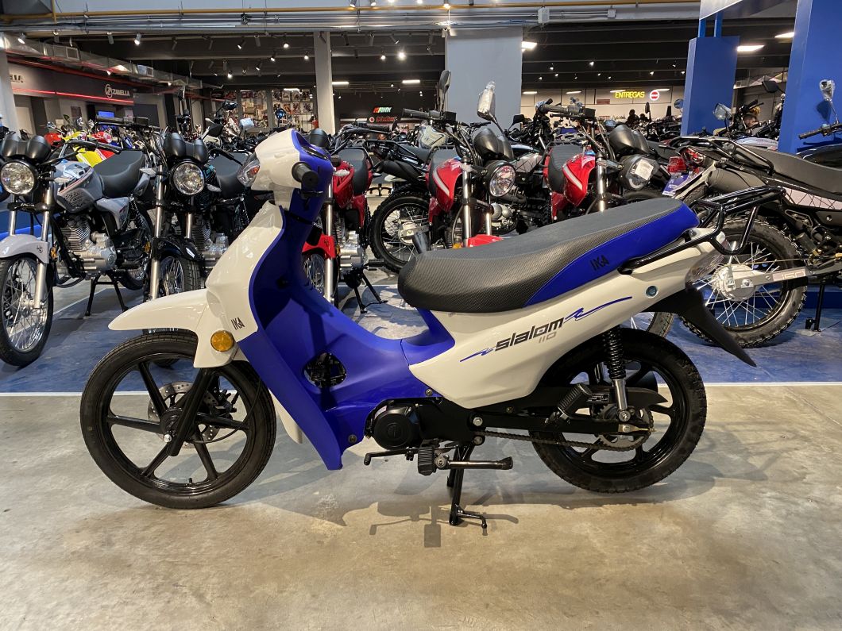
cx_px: 421
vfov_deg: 53.1
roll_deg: +1.2
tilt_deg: -15.8
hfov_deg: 67.3
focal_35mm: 26
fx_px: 632
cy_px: 316
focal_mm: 4.25
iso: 160
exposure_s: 1/50
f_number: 1.8
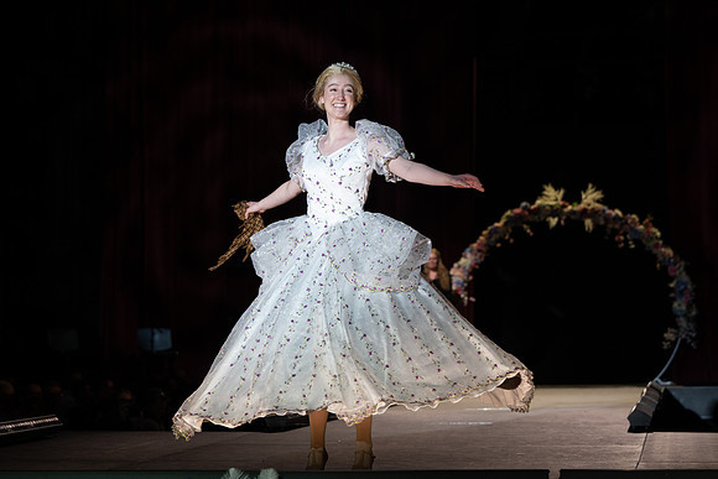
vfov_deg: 15.5
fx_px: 1766
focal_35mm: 89
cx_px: 375
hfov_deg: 23.0
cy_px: 242
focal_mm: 81
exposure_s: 1/640
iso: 800
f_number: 3.5
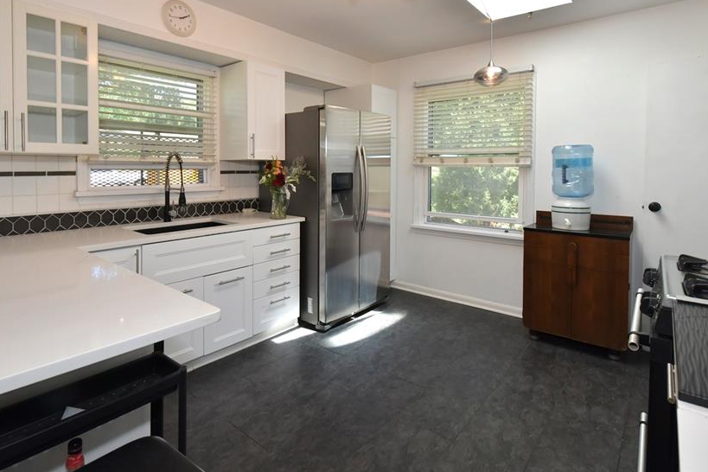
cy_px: 179
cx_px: 338
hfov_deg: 83.9
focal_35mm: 20
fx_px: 393
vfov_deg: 61.2
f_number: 8
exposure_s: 1/250
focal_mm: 16
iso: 1250
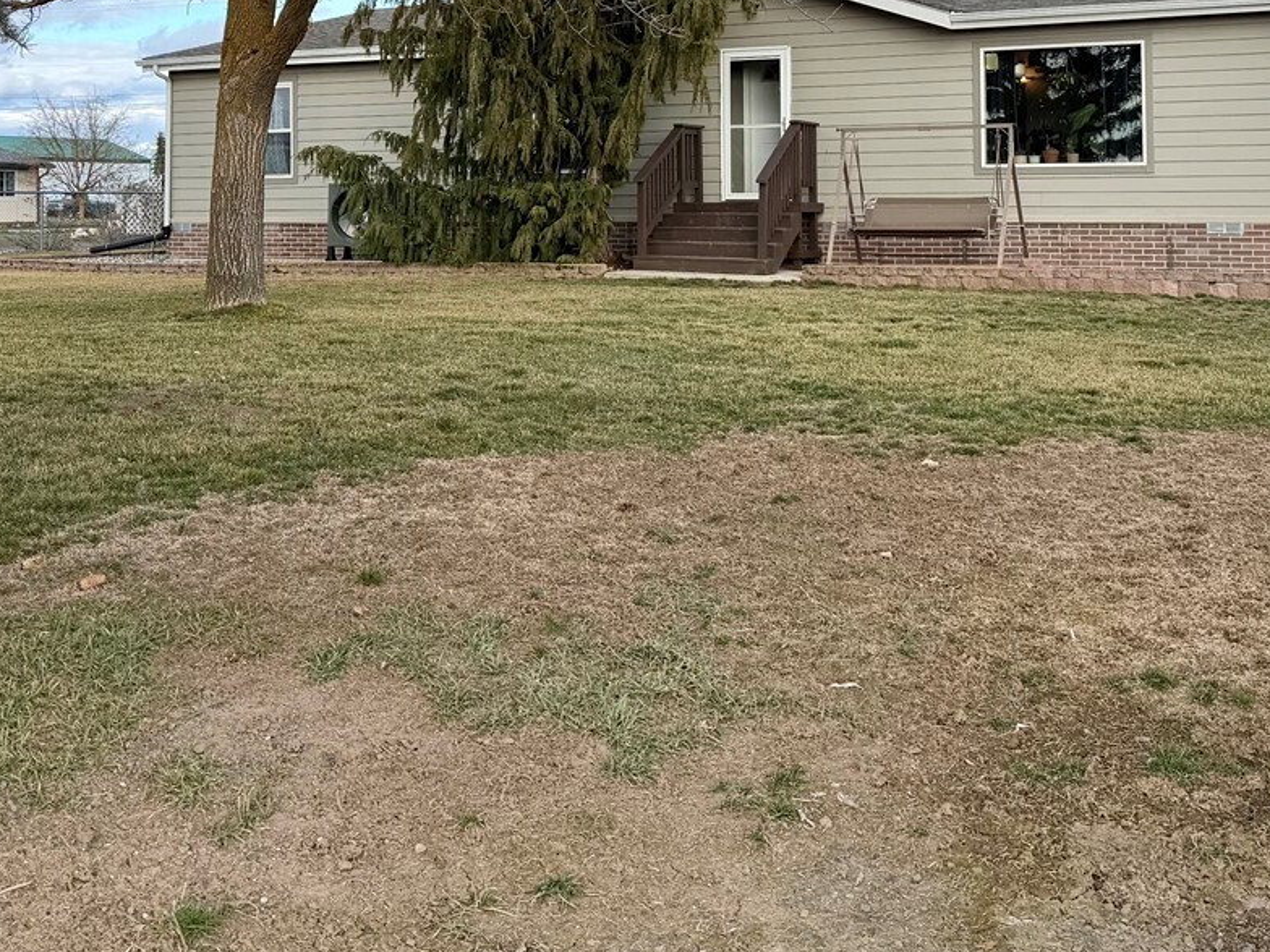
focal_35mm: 49
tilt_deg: +2.9
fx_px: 1798
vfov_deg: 28.7
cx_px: 562
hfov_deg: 38.9
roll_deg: +0.5
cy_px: 126
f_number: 1.78
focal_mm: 6.76
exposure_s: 1/2611
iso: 80
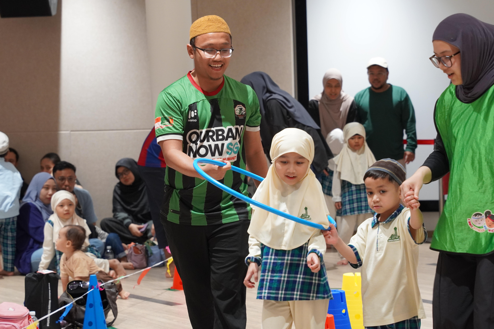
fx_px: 1441
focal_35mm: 105
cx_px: 247
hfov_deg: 19.5
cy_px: 164
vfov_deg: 13.0
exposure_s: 1/160
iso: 1600
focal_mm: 70
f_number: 4
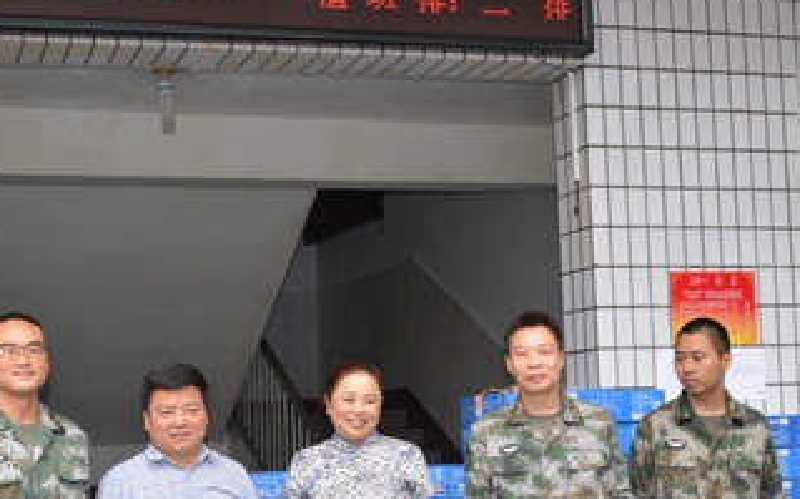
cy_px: 377
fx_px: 1460
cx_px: 308
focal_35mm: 67
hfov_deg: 30.5
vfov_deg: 19.3
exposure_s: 1/250
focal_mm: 28
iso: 100
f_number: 3.5
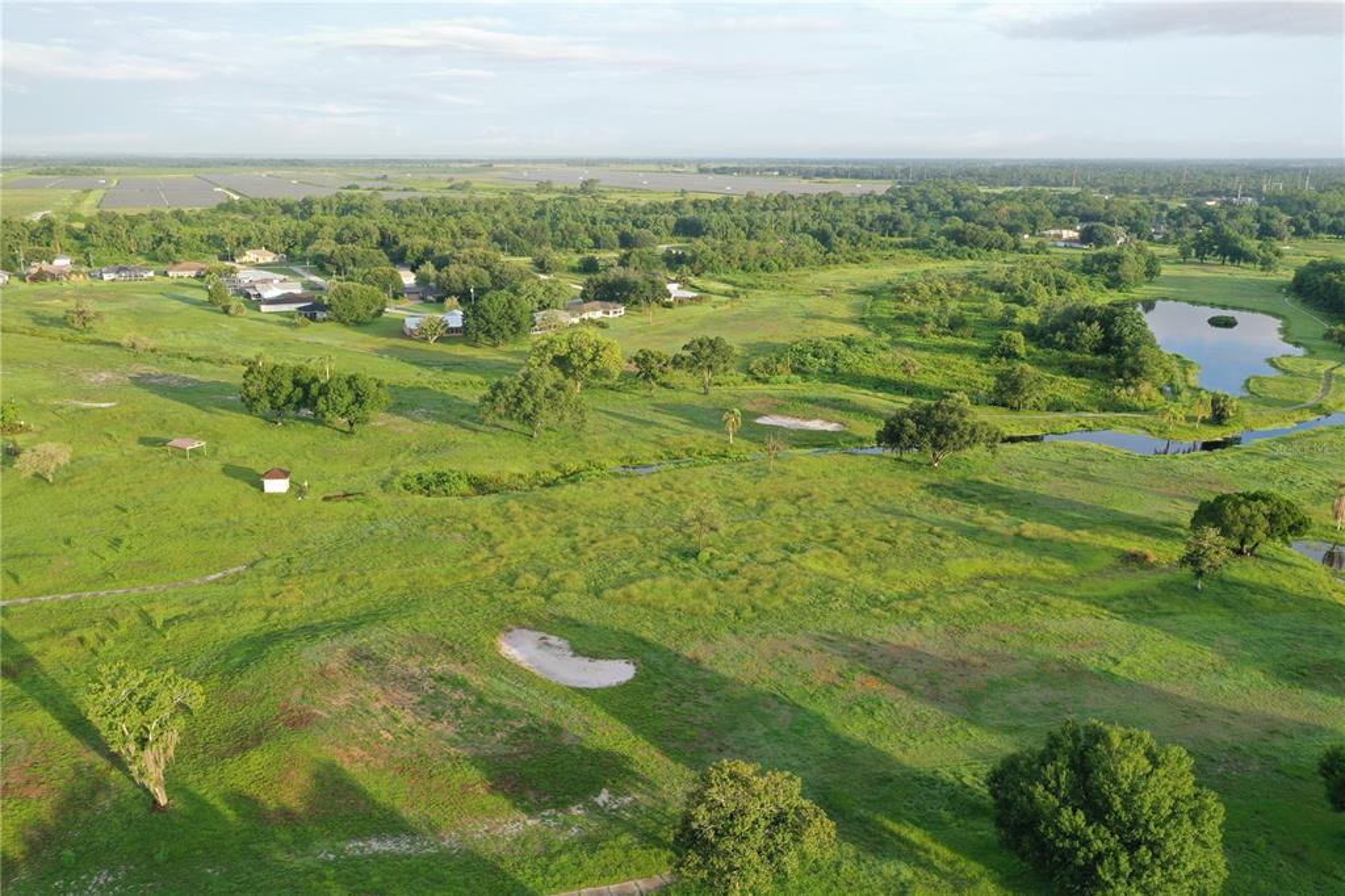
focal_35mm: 28
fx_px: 1046
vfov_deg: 46.4
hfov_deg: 65.5
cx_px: 672
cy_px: 448
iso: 100
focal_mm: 10.26
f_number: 5
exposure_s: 1/240
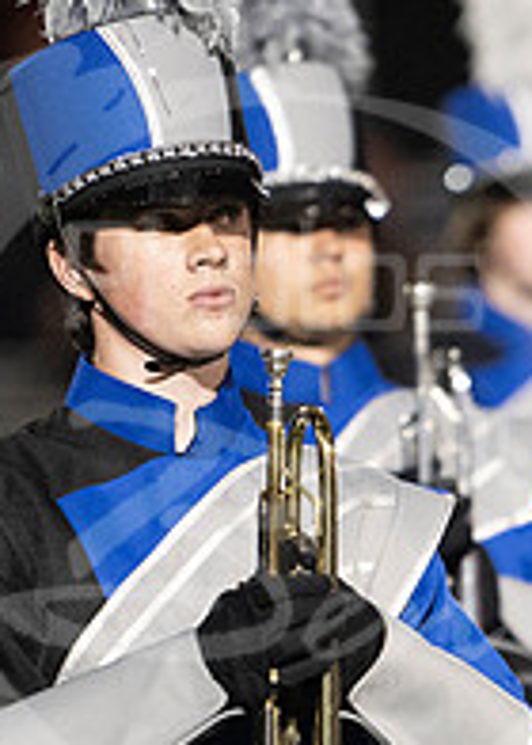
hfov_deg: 1.7
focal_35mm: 856
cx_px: 650
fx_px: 18107
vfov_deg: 2.4
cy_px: 622
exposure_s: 1/640
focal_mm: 185
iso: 4000
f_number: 2.8
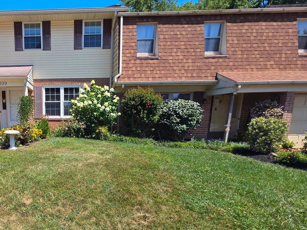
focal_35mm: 22
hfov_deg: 68.0
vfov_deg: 59.6
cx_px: 55
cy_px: 154
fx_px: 195
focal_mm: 2.2
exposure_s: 1/1874
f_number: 2.2
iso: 50
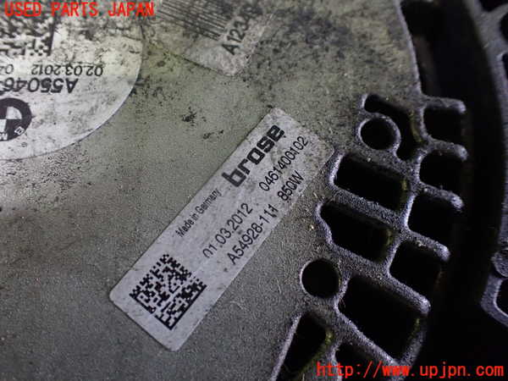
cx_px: 254
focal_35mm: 30
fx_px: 440
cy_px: 190
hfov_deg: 60.0
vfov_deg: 46.8
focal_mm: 5.4
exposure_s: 1/50
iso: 800
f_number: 2.3
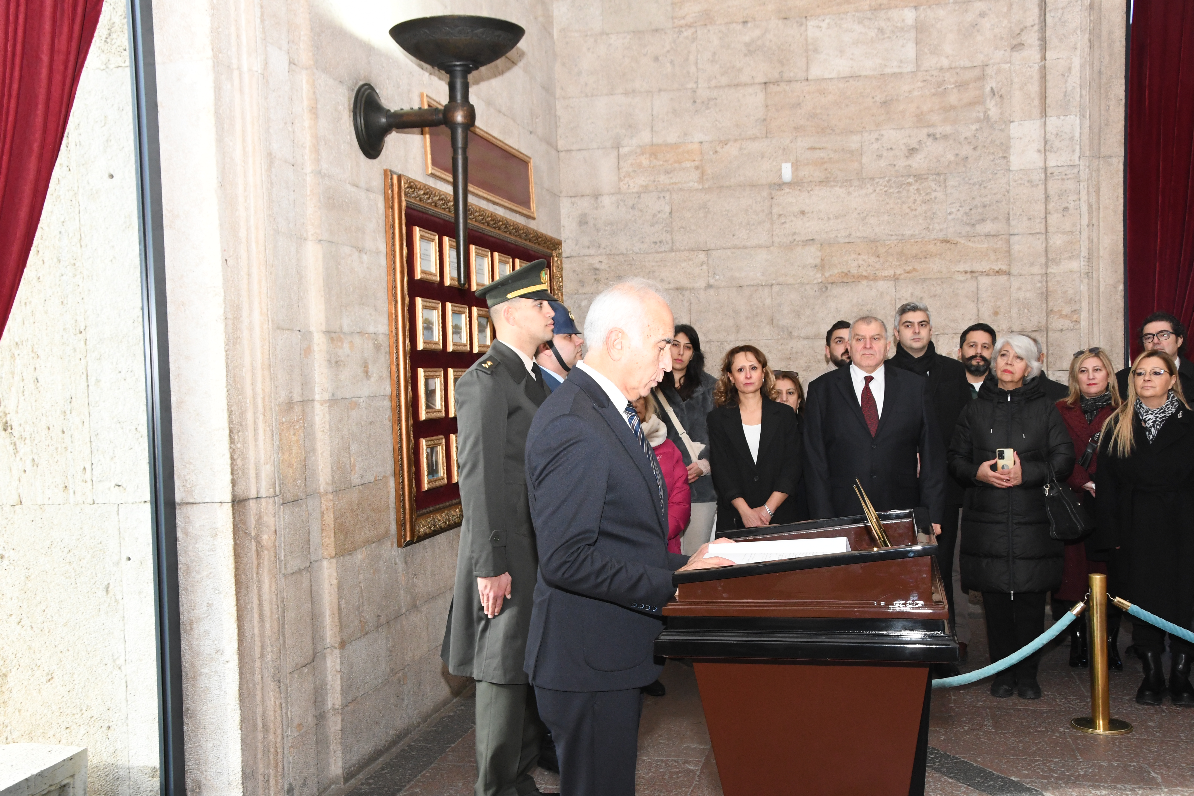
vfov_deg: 35.9
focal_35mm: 37
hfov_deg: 51.9
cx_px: 597
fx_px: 1227
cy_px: 398
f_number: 9
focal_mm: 25
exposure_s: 1/60
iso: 2000
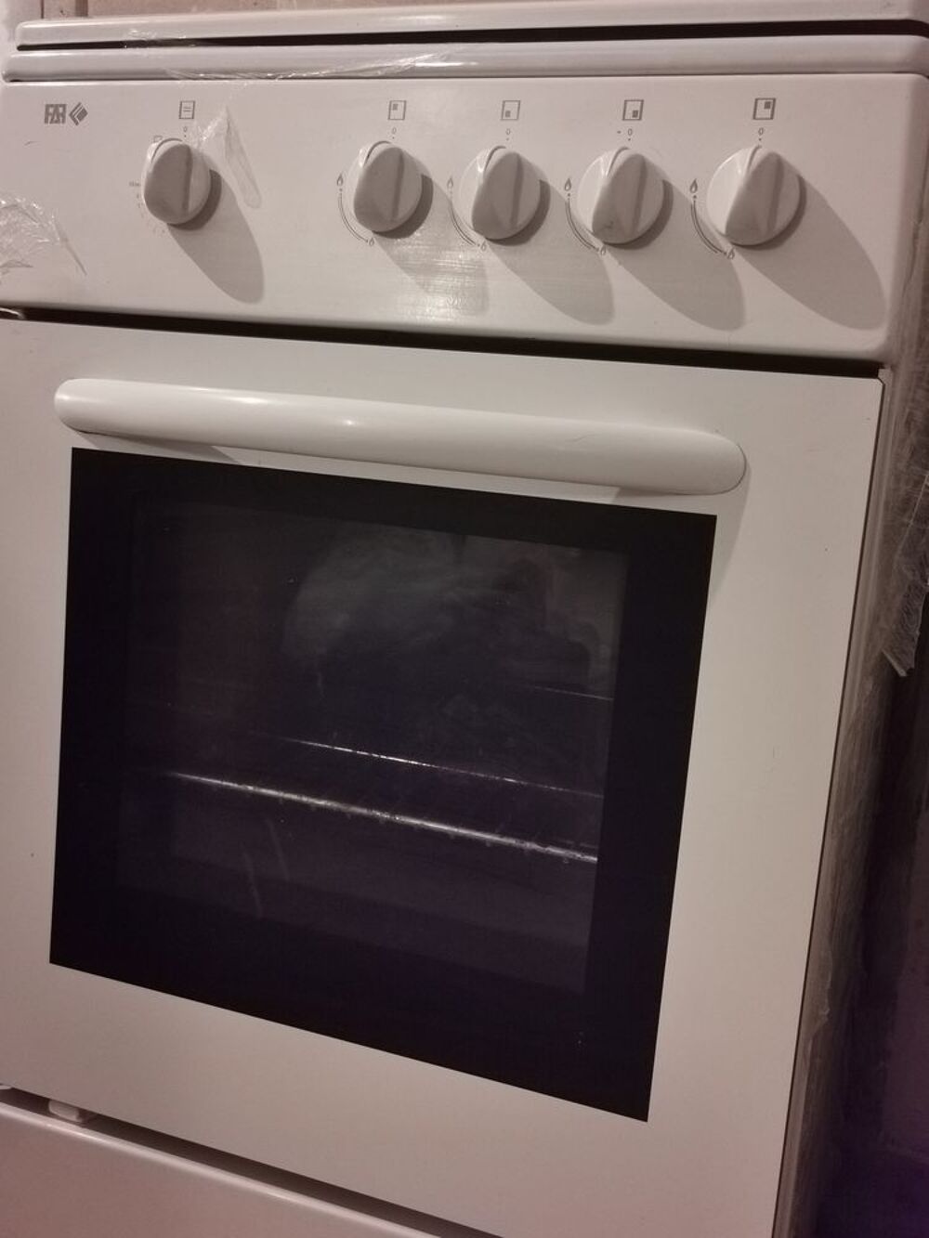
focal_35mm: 35
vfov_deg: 52.6
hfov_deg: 40.7
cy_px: 619
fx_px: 1252
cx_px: 464
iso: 400
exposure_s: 1/25
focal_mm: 5.56
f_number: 1.6
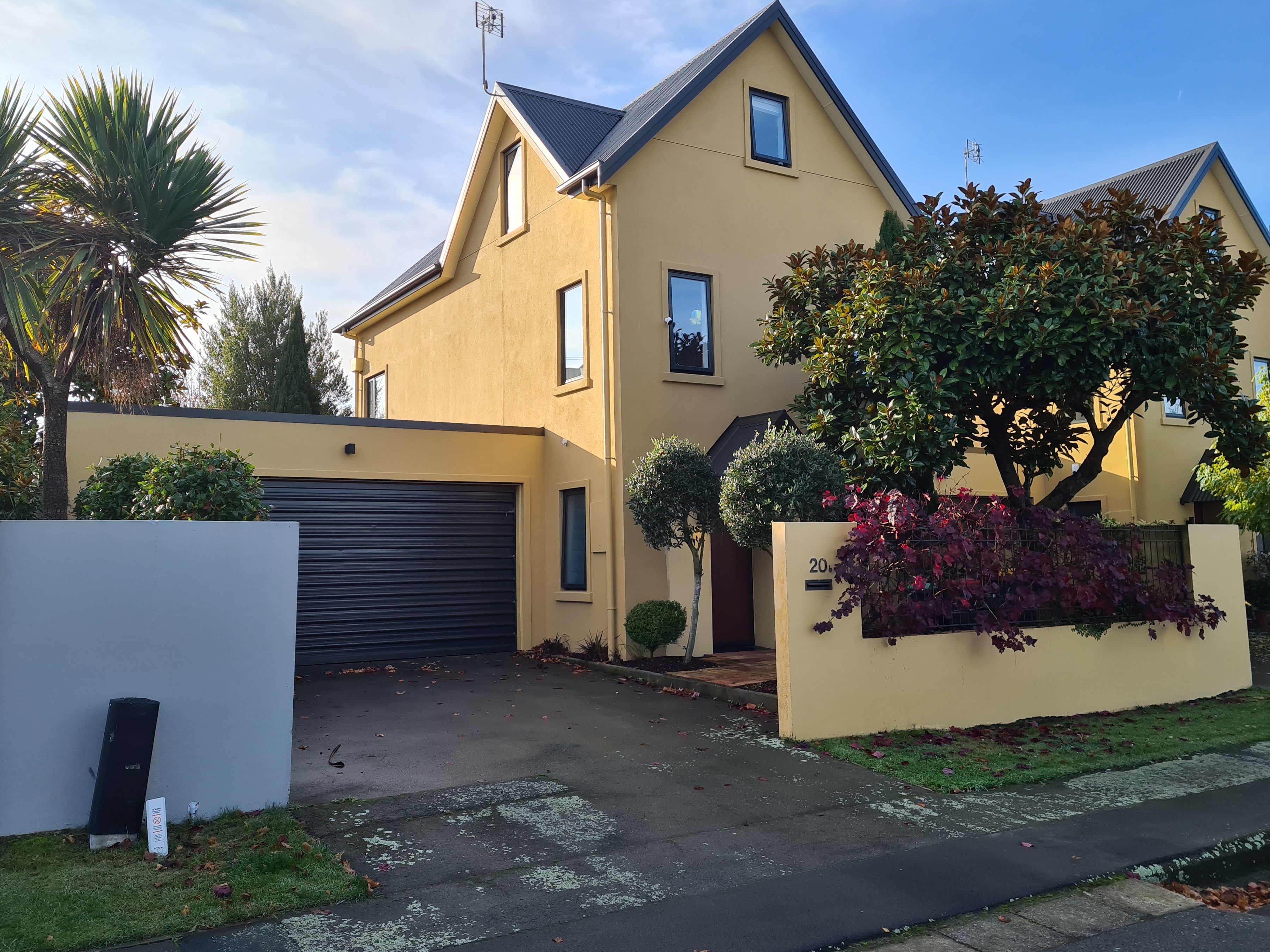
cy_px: 447
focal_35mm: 29
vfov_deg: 48.2
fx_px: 1064
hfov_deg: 61.6
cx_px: 613
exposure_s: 1/980
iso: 50
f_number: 1.8
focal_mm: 5.4
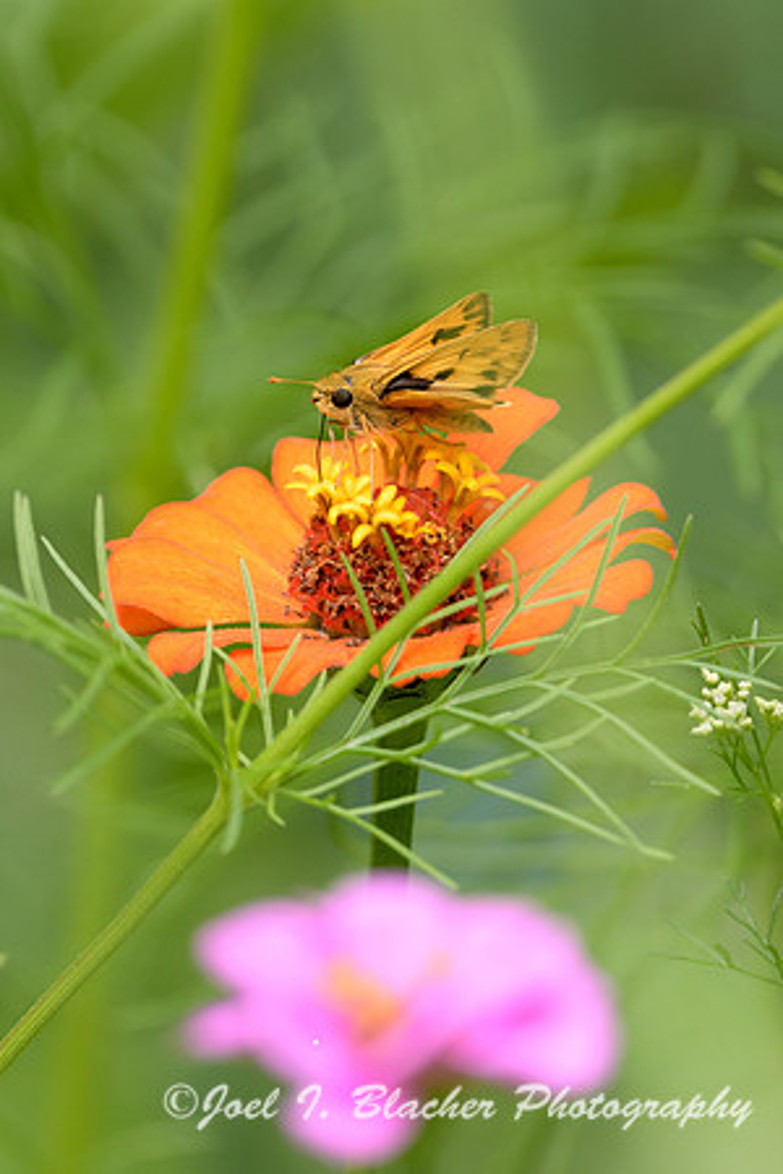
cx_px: 392
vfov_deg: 2.7
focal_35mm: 750
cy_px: 587
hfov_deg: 1.8
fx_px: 24467
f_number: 5.6
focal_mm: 500
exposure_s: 1/250
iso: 220
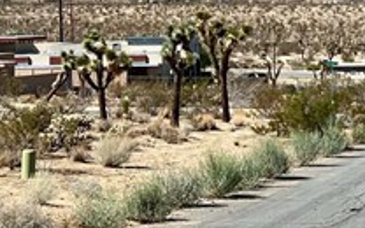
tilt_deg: +2.6
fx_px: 1353
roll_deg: -0.1
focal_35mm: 136
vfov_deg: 9.5
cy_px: -39
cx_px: 182
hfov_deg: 15.4
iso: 50
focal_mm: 5.7
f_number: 1.5
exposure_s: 1/5882
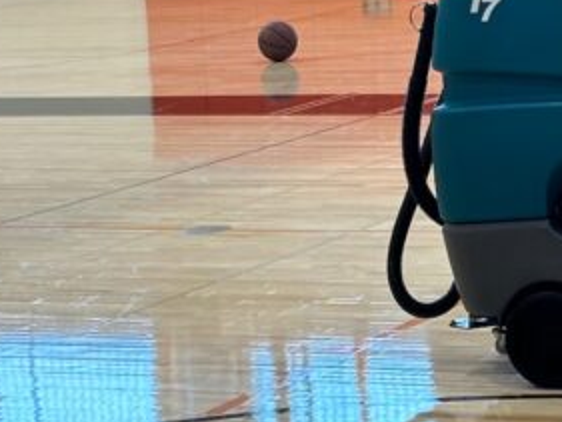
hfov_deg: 11.3
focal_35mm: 175
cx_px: 450
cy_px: 166
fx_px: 2842
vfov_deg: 8.5
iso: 80
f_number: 1.78
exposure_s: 1/171
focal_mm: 6.86
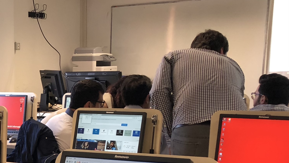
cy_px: 204
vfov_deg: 14.2
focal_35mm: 82
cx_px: -14
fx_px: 628
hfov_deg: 24.5
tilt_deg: -11.5
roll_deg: +1.8
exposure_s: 1/20
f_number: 1.8
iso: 40
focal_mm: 3.99
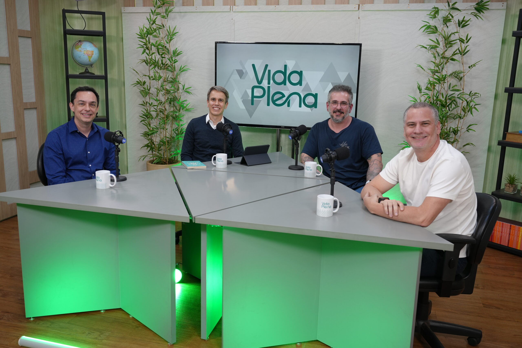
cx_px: 261
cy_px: 174
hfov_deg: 58.7
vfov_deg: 41.1
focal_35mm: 32
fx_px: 464
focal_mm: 32
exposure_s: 1/160
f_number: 4
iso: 500
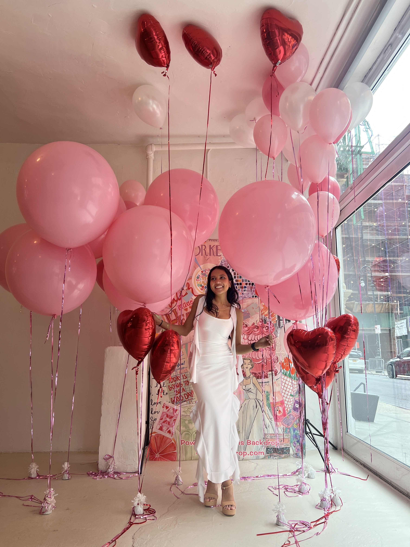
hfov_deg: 53.1
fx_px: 411
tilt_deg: +11.0
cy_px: 274
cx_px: 205
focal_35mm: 26
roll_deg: -0.1
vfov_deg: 67.3
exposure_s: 1/120
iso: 40
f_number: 1.5
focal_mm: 5.7
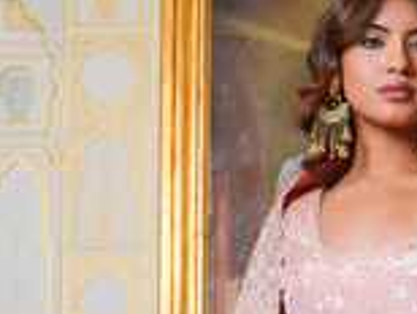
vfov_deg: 13.5
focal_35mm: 95
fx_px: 1146
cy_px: 621
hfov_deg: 19.9
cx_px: 428
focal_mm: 29
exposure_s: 1/160
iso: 100
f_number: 4.5
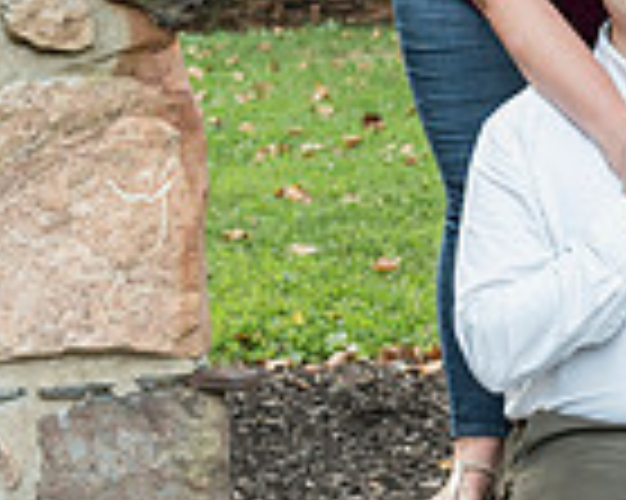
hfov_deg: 12.5
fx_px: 2814
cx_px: 644
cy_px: 68
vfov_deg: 10.1
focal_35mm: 152
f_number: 4.5
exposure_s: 1/80
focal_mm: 50
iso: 1600
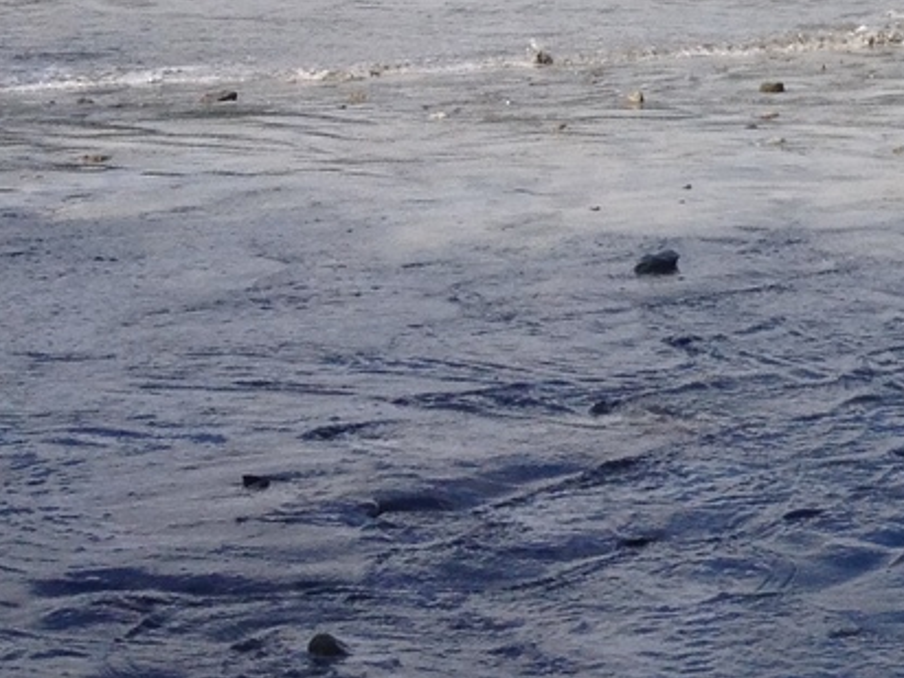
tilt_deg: -2.2
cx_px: 1543
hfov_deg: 13.3
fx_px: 3552
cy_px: -353
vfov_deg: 10.5
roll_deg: +0.0
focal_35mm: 136
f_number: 2.4
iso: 50
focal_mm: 4.28
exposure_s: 1/1783
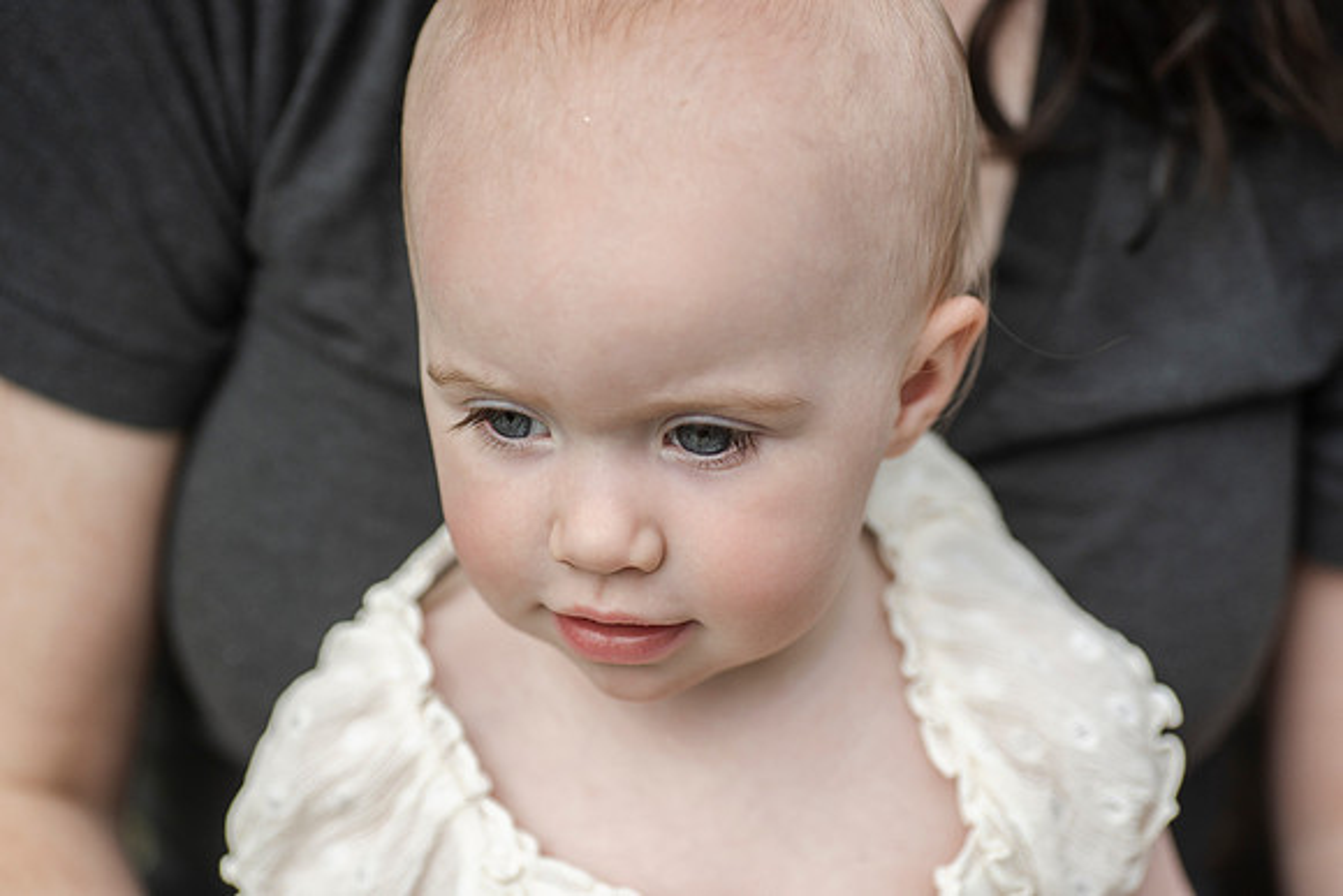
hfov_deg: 22.6
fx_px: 3358
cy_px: 448
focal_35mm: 90
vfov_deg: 15.2
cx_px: 672
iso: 400
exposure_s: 1/4000
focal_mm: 90
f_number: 4
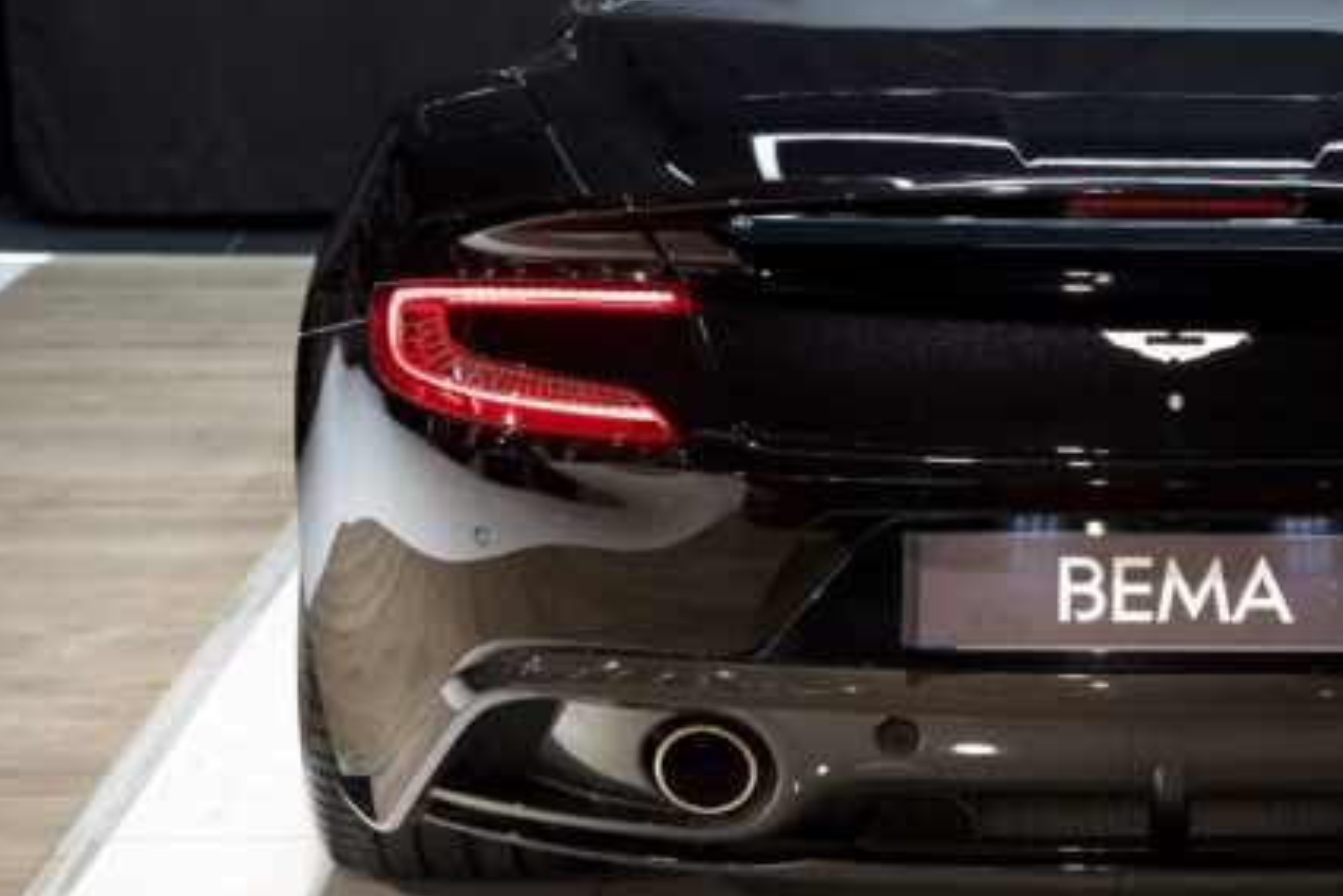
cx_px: 1159
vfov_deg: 11.9
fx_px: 4281
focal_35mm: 115
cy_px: 320
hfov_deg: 17.6
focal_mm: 63.4
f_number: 3.2
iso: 1250
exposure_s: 1/60
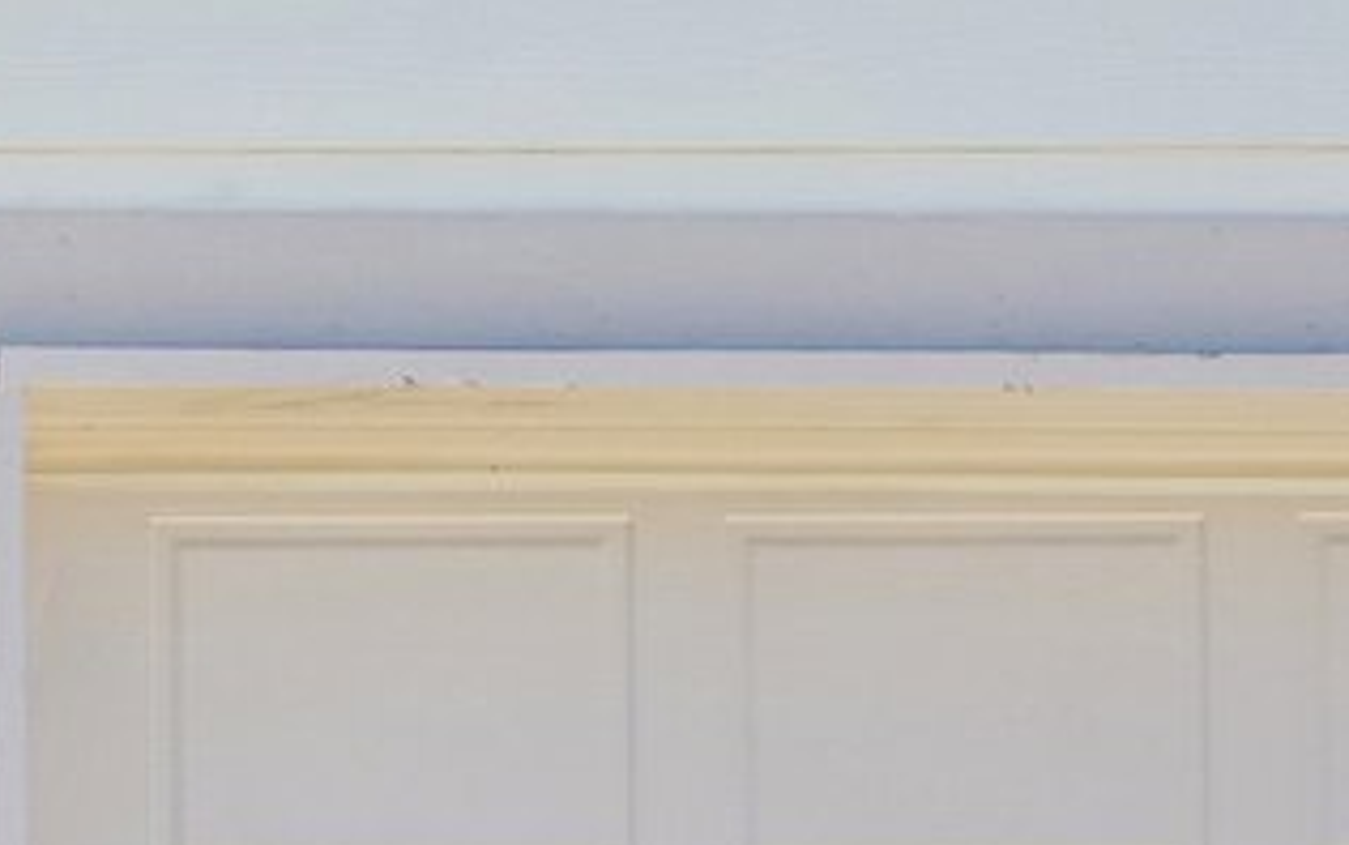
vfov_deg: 9.2
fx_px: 4978
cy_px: 1603
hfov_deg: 12.6
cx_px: -1699
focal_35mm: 135
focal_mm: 20.5
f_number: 9
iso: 250
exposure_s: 1/500
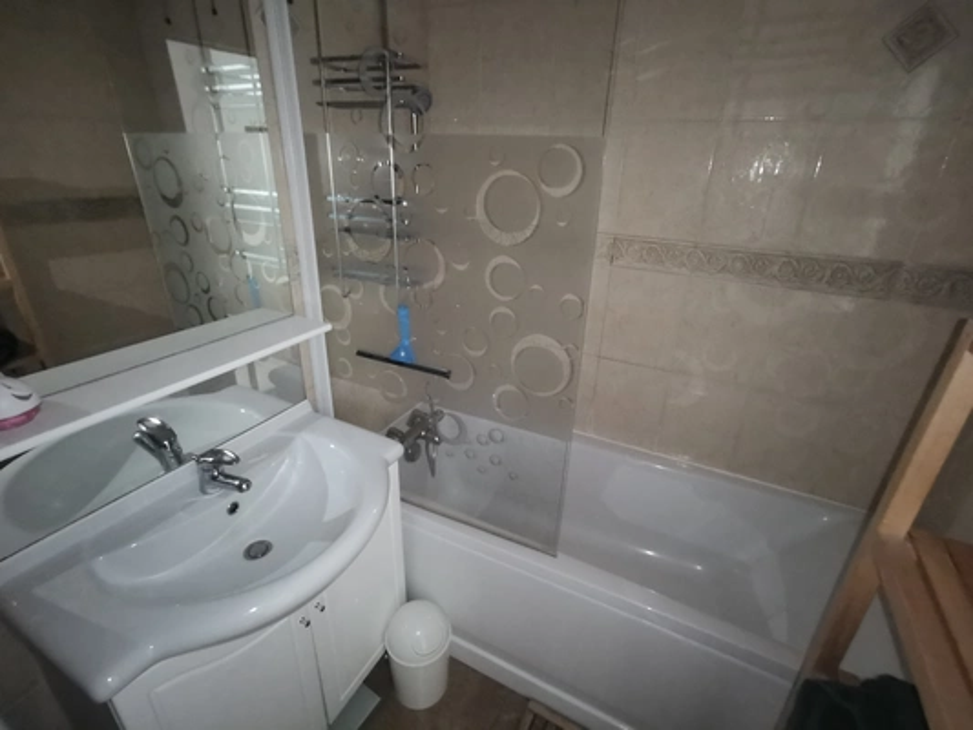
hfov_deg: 91.0
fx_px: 478
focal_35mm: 17
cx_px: 486
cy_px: 365
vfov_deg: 74.8
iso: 2500
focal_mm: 2.26
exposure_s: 1/16.7
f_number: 2.2
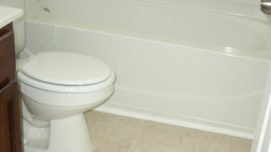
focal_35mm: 62
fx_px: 445
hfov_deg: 33.7
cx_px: 171
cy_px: 124
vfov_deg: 19.2
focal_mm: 5.8
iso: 400
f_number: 2.8
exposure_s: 1/50
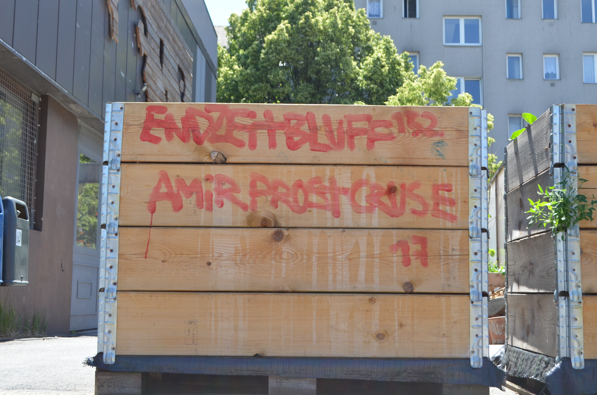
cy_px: 192
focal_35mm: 48
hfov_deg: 41.1
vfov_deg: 28.0
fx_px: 794
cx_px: 327
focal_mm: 28
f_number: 7.1
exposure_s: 1/200
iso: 200
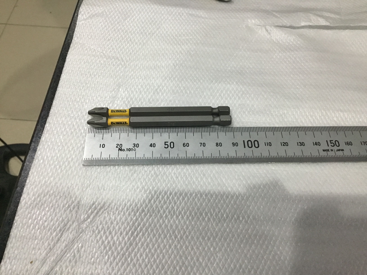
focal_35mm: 31
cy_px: 138
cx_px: 184
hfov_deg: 58.4
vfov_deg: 45.4
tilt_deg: -59.2
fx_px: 329
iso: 250
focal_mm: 3.3
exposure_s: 1/33
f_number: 2.4
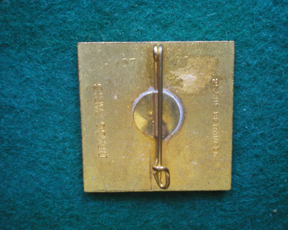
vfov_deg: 37.3
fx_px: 341
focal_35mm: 40
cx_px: 145
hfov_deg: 45.8
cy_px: 116
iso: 400
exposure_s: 1/15
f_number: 3.1
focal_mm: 6.3
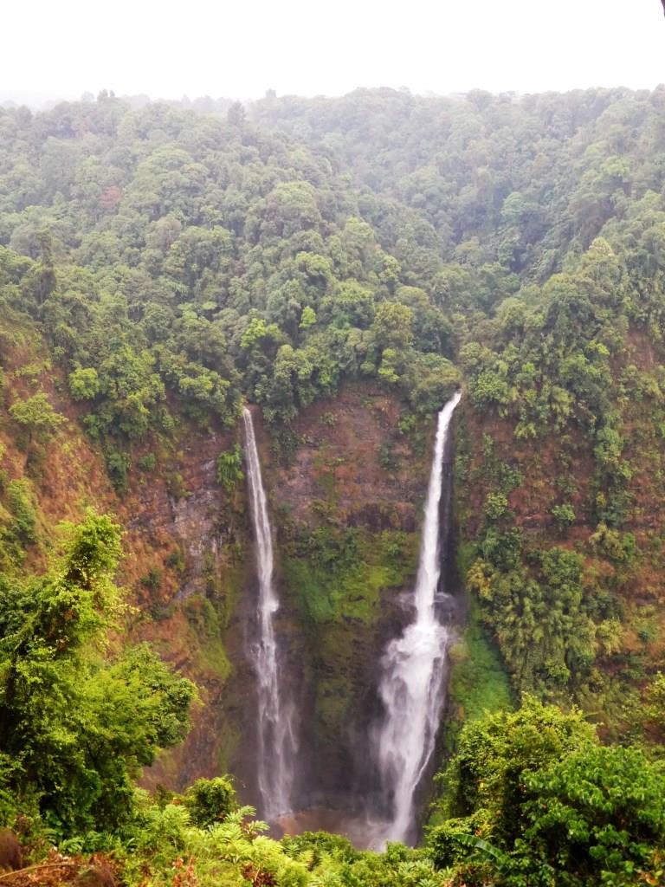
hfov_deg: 40.7
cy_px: 444
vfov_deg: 52.6
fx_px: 897
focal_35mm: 35
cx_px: 332
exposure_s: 1/80
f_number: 3.7
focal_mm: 6.3
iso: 320
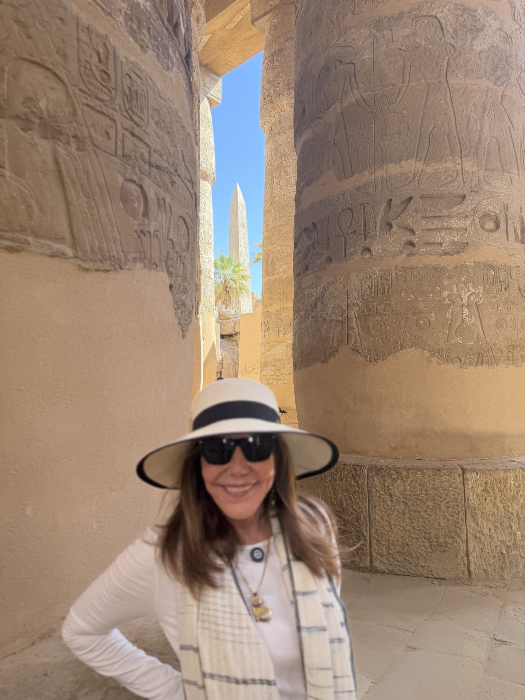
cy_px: 350
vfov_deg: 71.6
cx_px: 262
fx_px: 485
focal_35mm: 24
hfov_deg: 56.8
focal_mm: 6.76
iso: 80
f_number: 1.78
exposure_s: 1/1156
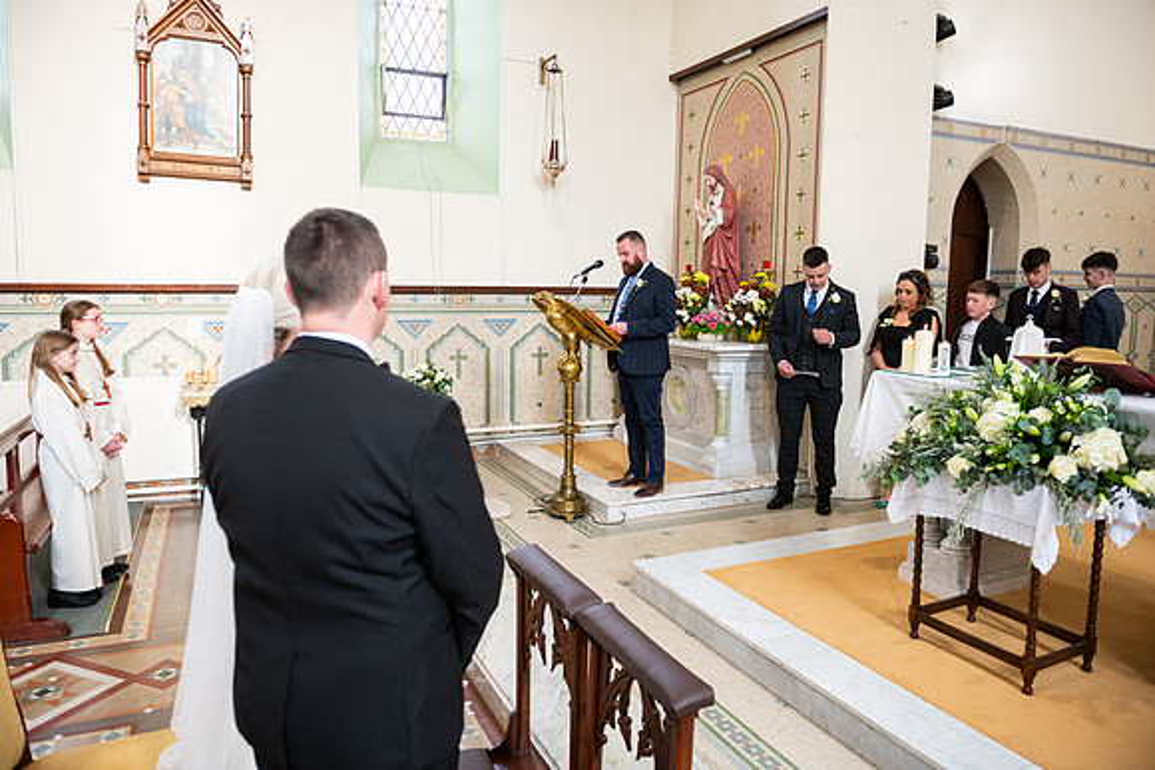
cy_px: 385
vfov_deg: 53.2
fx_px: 770
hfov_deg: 73.7
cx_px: 578
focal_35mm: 24
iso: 1000
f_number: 3.5
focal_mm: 24
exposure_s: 1/160
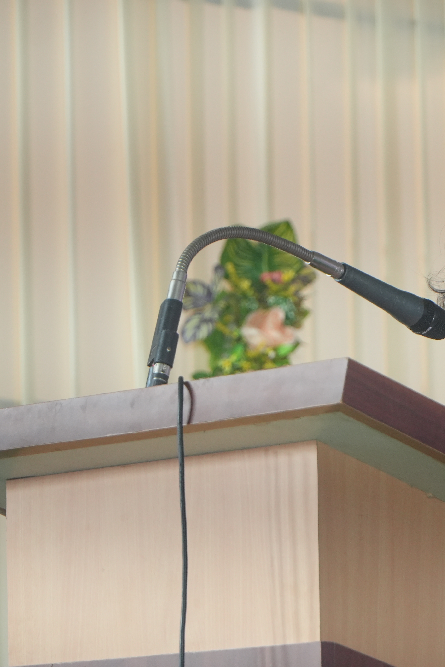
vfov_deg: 8.7
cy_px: 334
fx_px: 4389
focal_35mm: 237
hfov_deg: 5.8
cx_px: 372
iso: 800
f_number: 4
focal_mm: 105
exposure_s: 1/200
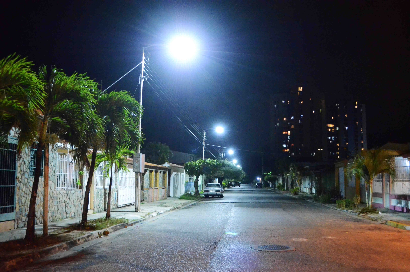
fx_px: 409
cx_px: 205
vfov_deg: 36.7
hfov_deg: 53.2
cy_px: 136
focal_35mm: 36
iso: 10159
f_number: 4
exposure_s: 1/50
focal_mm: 24
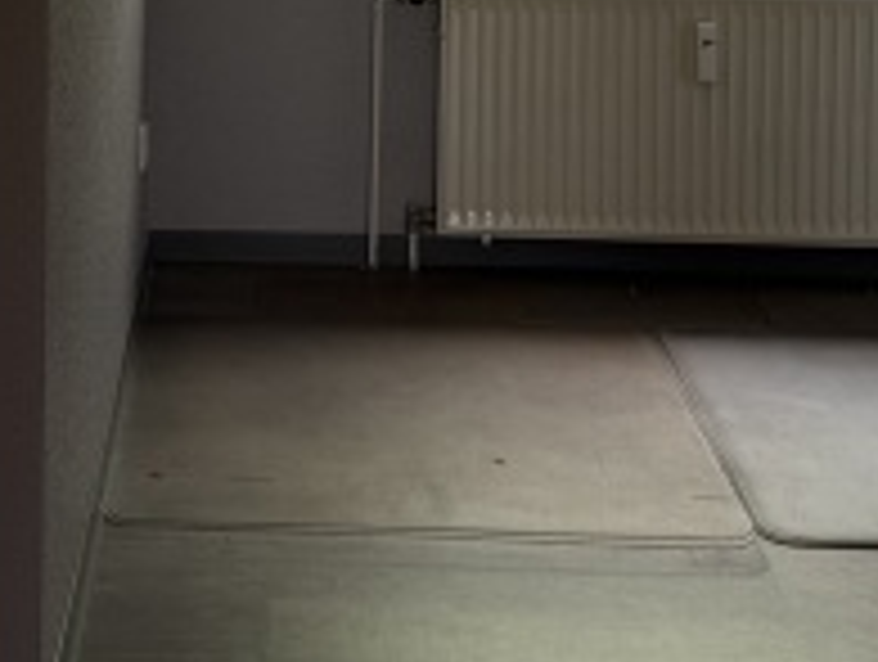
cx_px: 149
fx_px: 2185
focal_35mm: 86
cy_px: -169
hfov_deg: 22.3
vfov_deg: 16.4
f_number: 1.78
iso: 80
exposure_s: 1/148
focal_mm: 6.76
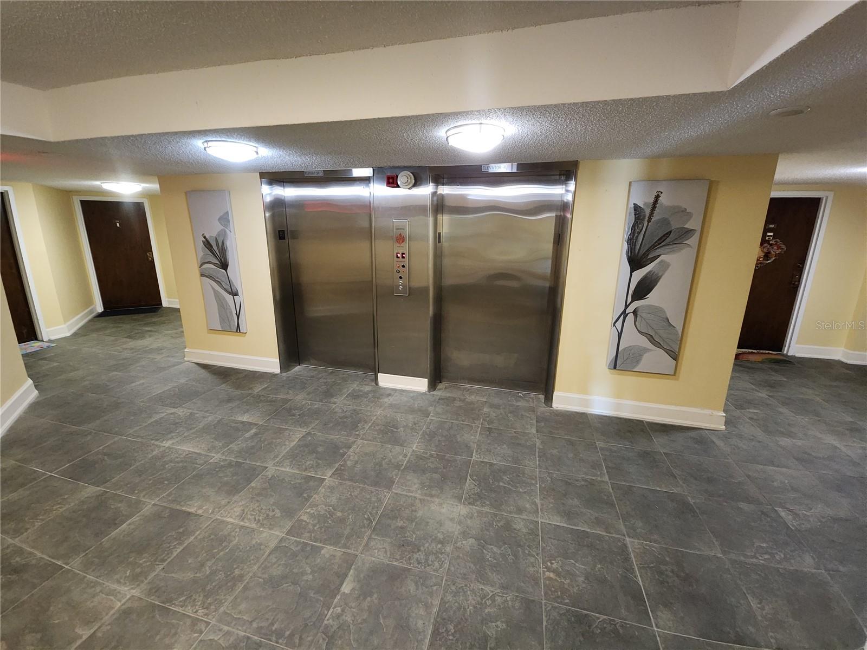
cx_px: 434
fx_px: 326
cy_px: 325
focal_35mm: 13
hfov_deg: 106.2
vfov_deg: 89.9
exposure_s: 1/24
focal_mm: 2.2
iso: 800
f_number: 2.2
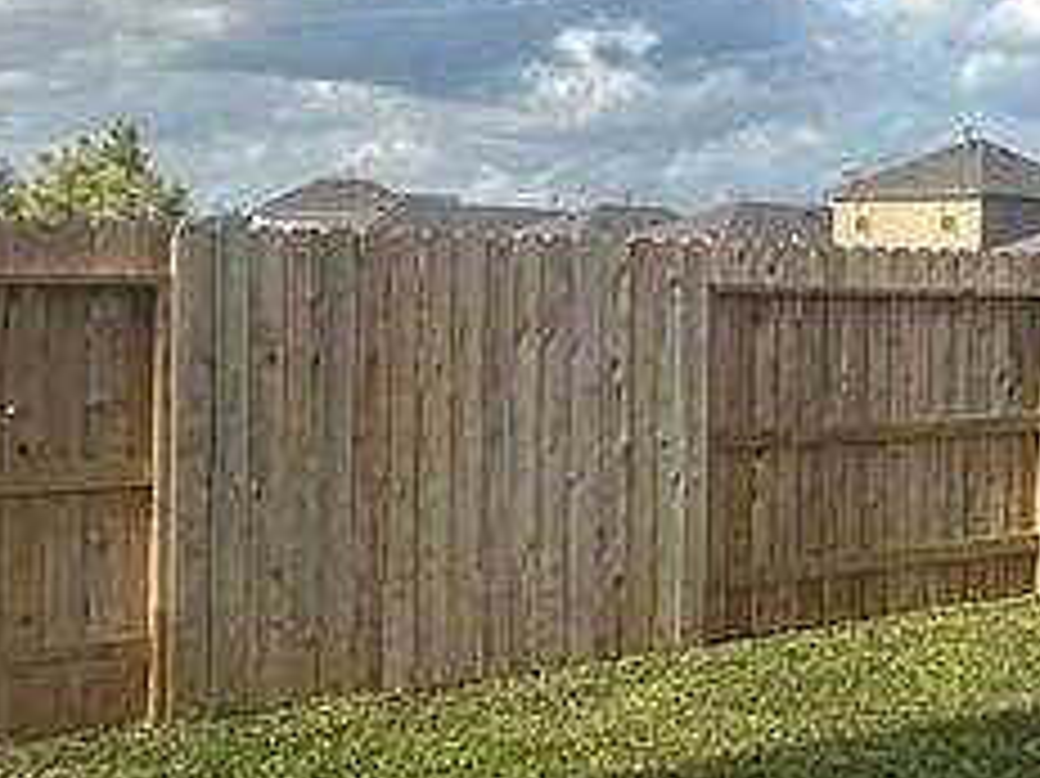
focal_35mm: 62
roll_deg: -1.8
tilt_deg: -1.2
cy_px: 328
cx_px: 1238
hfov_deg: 27.6
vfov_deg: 23.6
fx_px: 1862
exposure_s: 1/2506
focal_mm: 2.22
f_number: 2.2
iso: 50
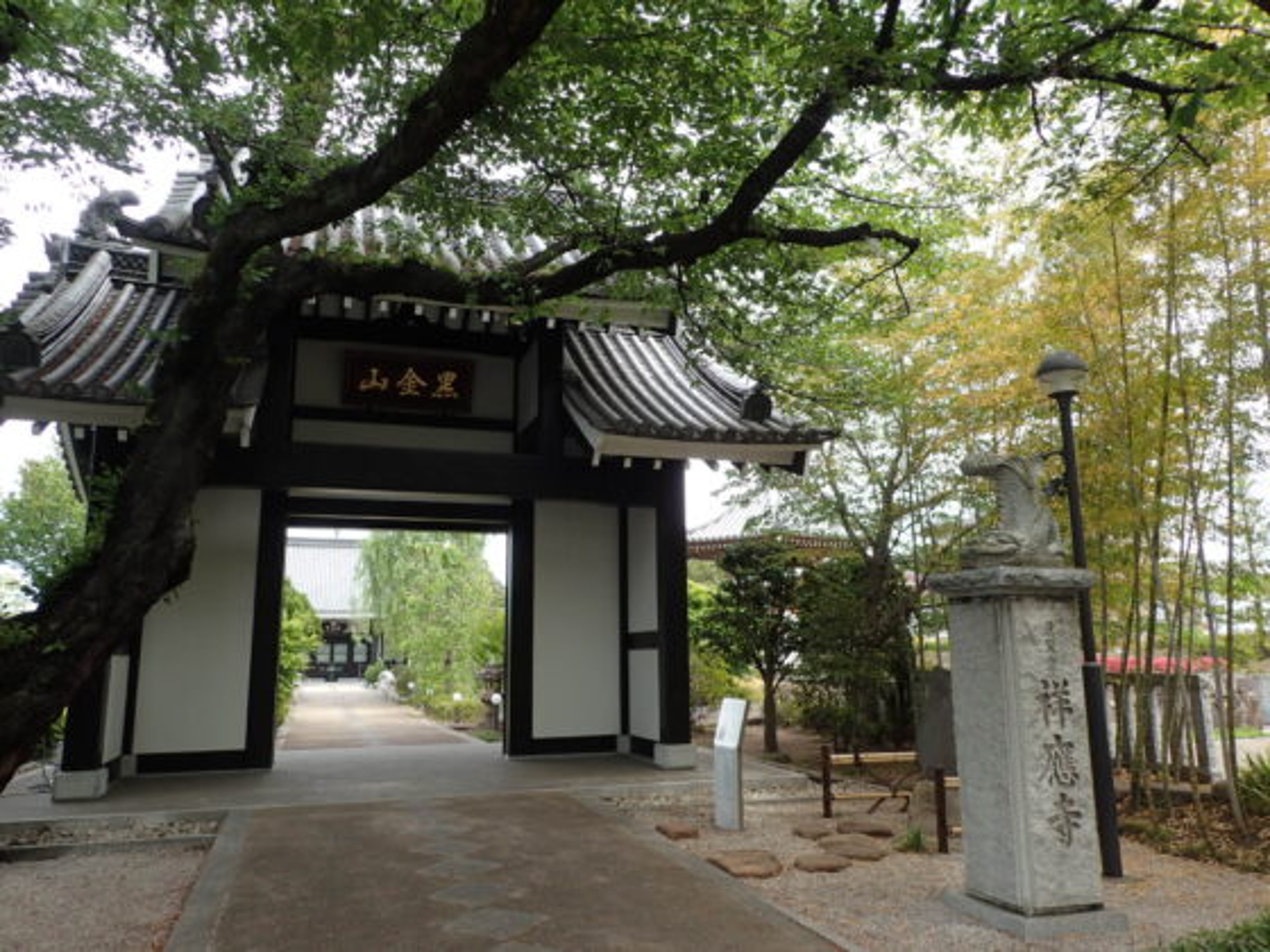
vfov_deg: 54.9
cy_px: 476
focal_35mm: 25
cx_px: 635
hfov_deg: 69.4
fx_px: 917
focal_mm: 4.5
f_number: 2.8
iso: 100
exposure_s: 1/320
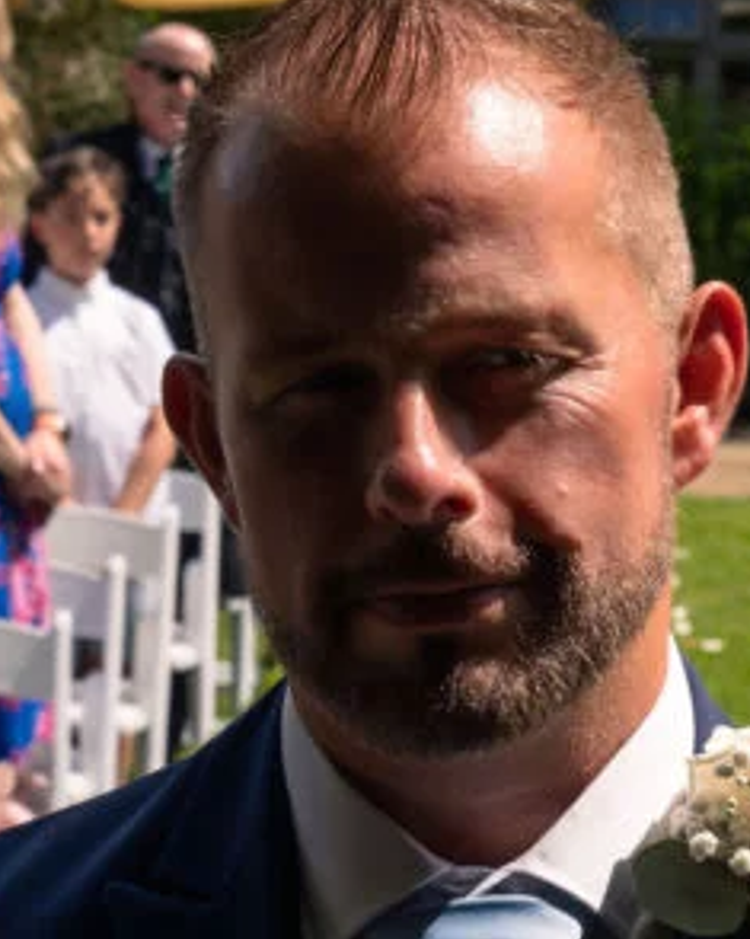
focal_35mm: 157
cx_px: 909
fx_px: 4358
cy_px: 584
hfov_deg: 9.7
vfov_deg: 12.3
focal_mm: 41
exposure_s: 1/200
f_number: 8
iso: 100
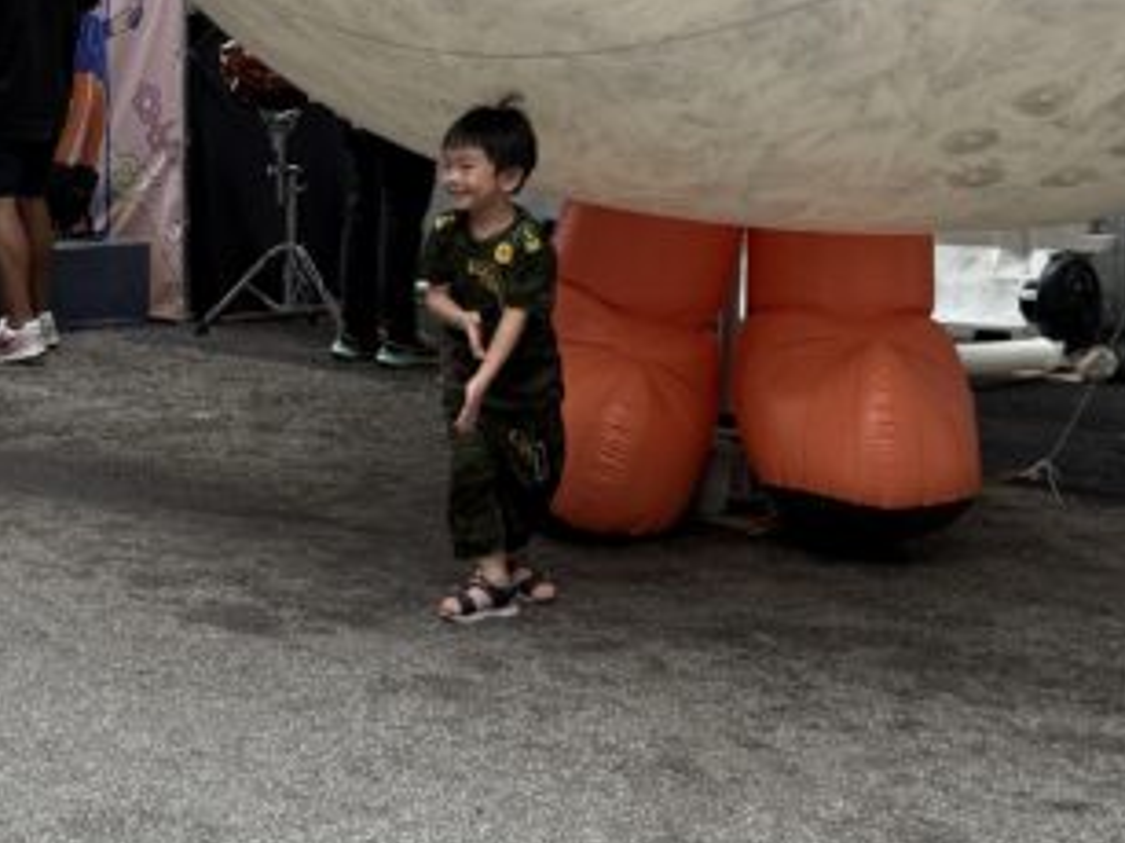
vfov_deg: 18.0
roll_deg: -1.5
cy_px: 11
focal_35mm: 80
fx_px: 2599
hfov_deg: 24.3
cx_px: 337
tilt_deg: +0.1
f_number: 1.78
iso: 80
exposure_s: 1/1292
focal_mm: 6.76
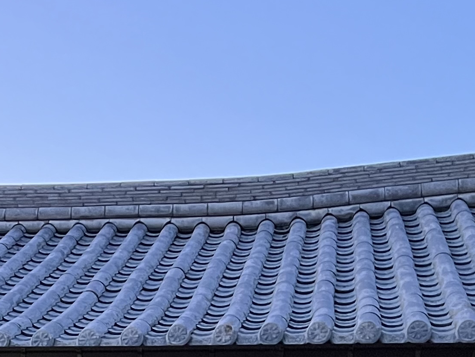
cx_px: 72
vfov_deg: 14.0
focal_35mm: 95
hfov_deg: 20.3
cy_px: 622
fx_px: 1304
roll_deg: -0.8
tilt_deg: +0.4
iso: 640
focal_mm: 5.1
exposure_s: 1/30
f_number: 1.6
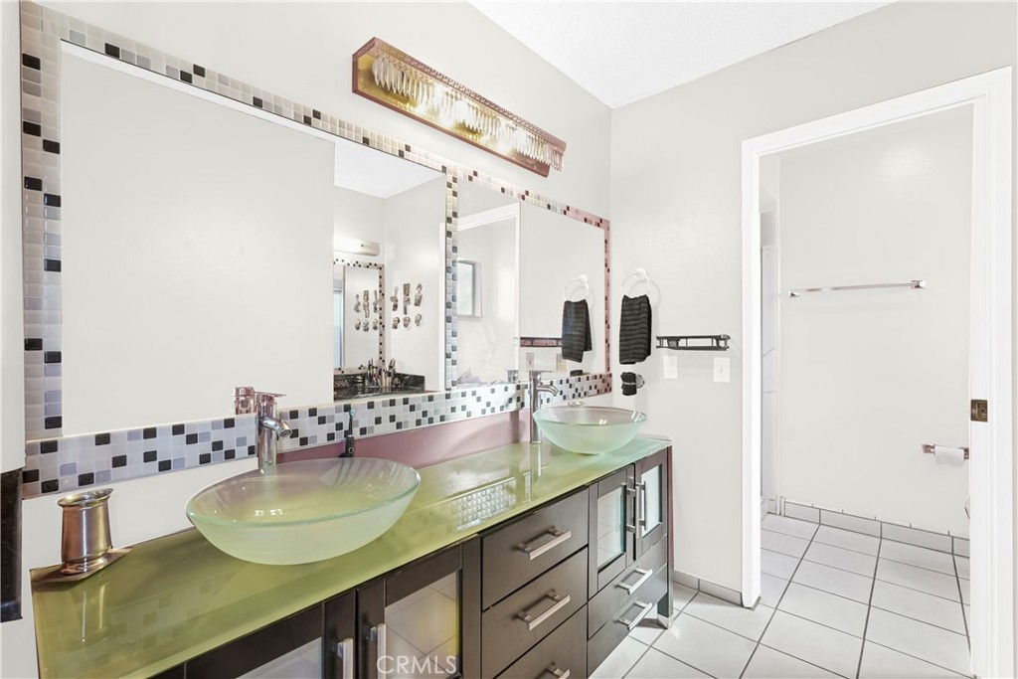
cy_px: 340
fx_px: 452
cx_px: 509
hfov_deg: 96.7
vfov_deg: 73.8
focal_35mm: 16
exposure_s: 1/2
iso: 400
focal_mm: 16
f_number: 8
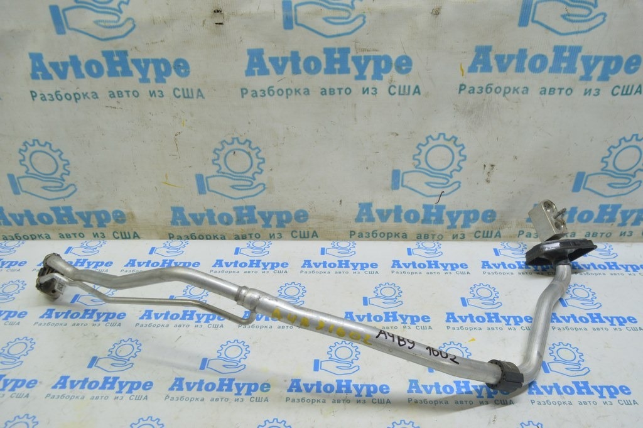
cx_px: 322
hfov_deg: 67.4
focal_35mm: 27
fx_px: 482
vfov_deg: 47.9
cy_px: 214
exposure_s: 1/20
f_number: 5.6
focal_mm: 18
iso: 400
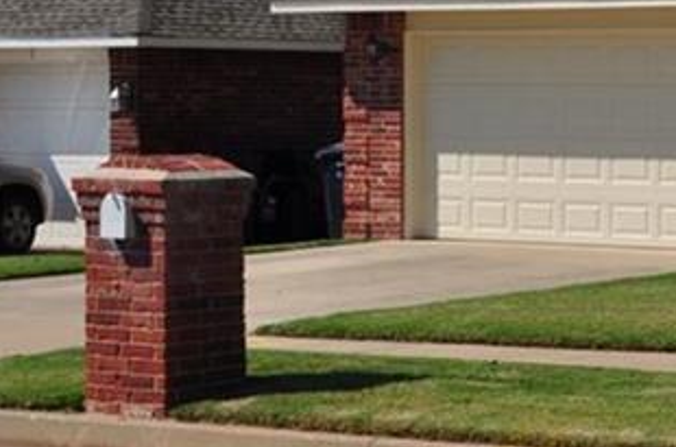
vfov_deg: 10.6
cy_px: 176
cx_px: 1042
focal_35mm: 129
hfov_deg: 14.7
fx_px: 2416
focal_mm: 26
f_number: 10
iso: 200
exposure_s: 1/400
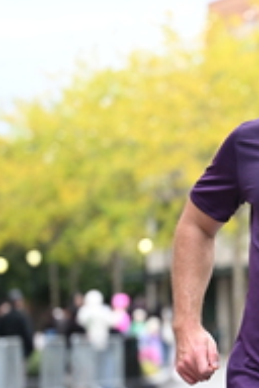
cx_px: 357
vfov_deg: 9.6
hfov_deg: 6.3
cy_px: 295
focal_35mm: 215
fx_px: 2320
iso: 1250
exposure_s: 1/1600
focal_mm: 75
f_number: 2.8
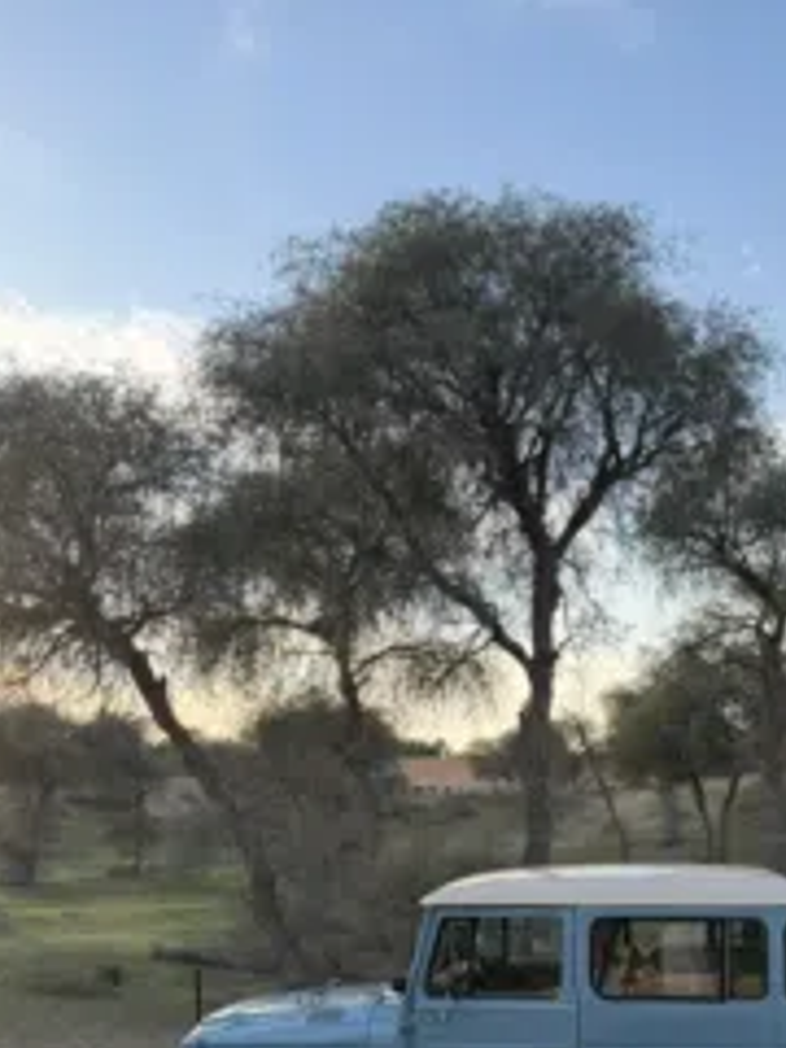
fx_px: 1211
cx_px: 611
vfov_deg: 44.1
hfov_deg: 35.0
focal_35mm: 40
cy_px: 865
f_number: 1.78
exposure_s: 1/1522
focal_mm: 6.76
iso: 80
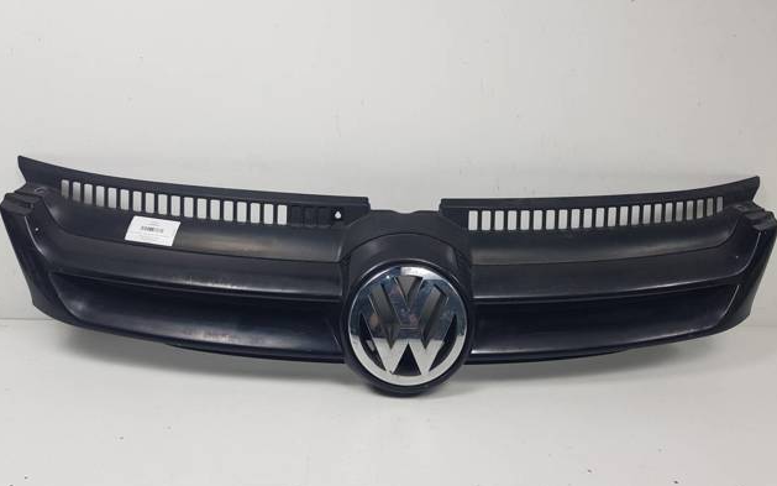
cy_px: 236
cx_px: 390
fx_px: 593
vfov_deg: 44.5
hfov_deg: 66.5
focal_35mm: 28
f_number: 1.7
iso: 40
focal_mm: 4.2
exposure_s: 1/336
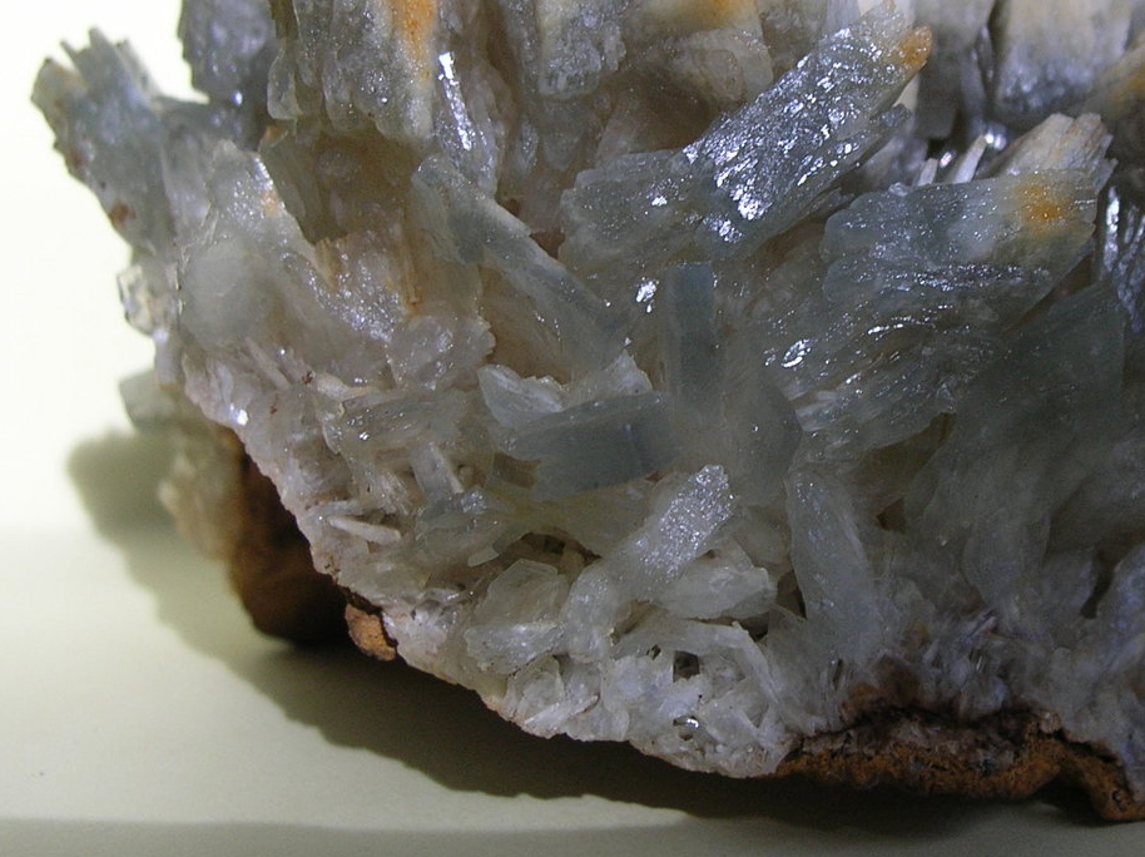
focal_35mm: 63
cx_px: 878
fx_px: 2082
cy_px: 369
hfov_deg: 30.2
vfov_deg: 23.2
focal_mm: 6
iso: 50
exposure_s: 1/45.5
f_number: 2.7
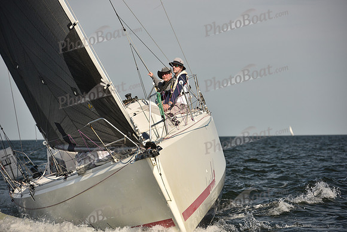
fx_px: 1928
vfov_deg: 6.9
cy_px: 116
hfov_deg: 10.3
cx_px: 174
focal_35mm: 200
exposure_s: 1/640
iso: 250
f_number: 7.1
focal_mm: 200
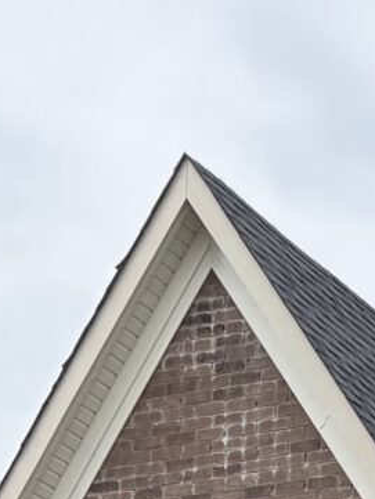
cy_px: 1700
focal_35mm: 170
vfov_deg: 8.6
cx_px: 733
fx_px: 2454
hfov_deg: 8.3
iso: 80
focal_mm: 6.76
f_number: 1.78
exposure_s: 1/353
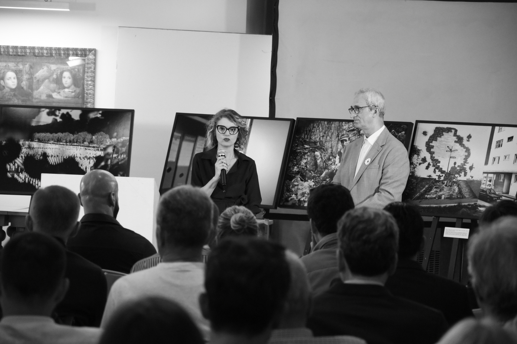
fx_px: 2262
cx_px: 258
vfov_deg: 8.7
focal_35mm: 158
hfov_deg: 13.0
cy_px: 172
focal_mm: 105
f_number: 5.6
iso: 4500
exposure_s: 1/60
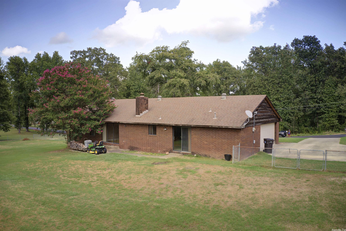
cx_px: 173
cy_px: 116
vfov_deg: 46.4
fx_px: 269
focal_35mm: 28
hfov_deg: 65.5
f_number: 5.6
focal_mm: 10.3
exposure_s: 1/100
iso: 100
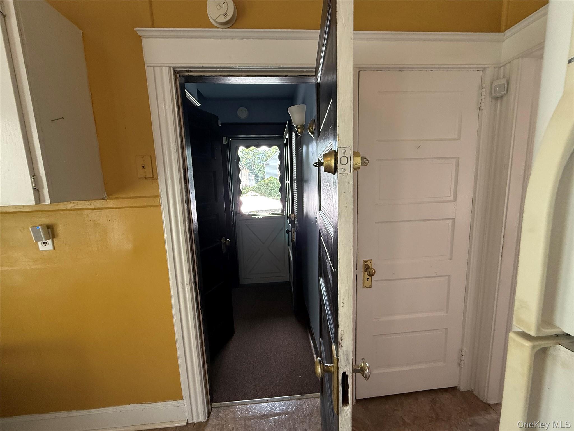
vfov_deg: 85.7
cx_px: 287
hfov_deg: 102.1
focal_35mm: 14
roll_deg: +2.7
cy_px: 216
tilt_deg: -6.9
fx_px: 232
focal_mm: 2.22
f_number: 2.2
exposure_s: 1/99
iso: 250
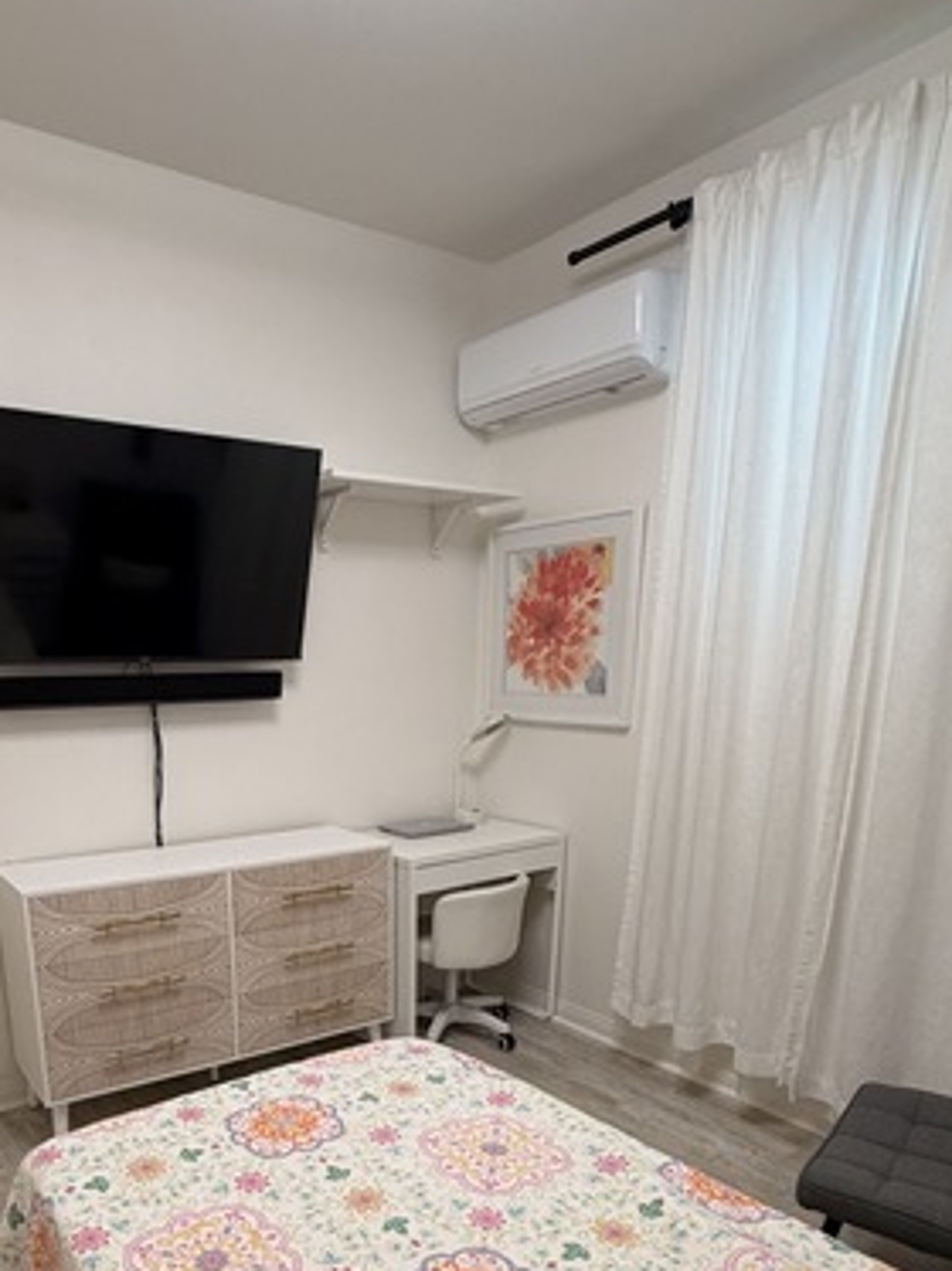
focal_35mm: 25
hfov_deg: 54.1
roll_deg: +1.0
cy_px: 919
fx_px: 918
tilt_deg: -15.6
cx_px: 347
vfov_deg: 66.0
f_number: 2.2
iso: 320
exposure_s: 1/120
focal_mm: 2.22
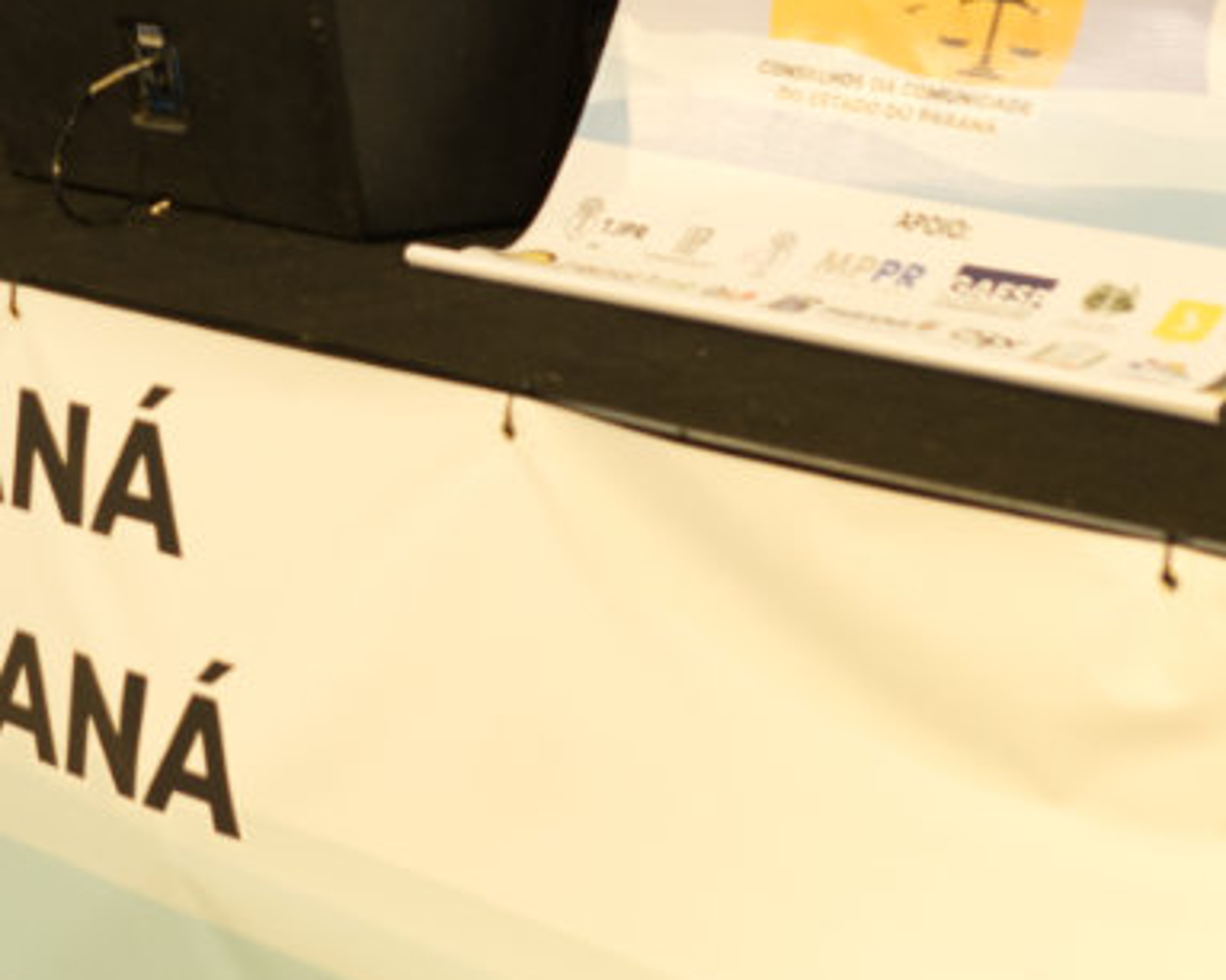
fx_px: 3735
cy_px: -130
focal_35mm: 103
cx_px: 77
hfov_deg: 18.3
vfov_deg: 14.5
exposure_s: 1/100
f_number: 2.8
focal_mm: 35
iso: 2000
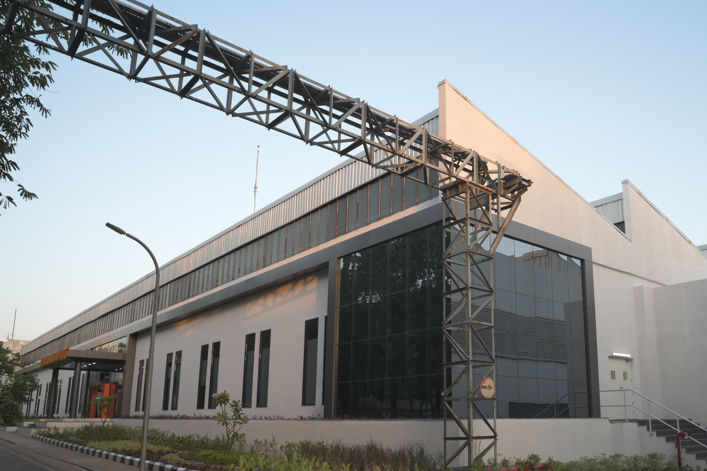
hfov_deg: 64.4
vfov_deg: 46.0
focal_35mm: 28
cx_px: 448
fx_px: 550
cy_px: 296
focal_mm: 20
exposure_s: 1/320
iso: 800
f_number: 5.6
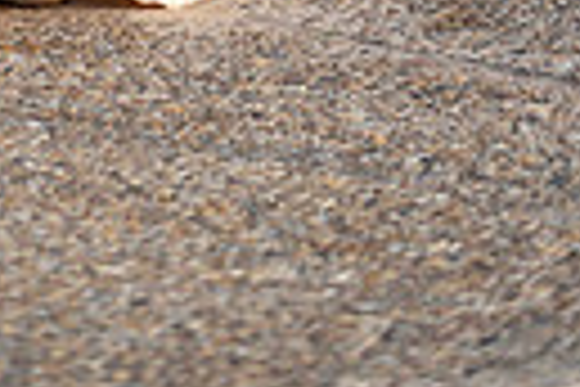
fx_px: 4785
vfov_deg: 4.5
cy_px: -603
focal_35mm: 297
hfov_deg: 6.9
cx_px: 31
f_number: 2.2
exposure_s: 1/1000
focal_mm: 85
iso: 200
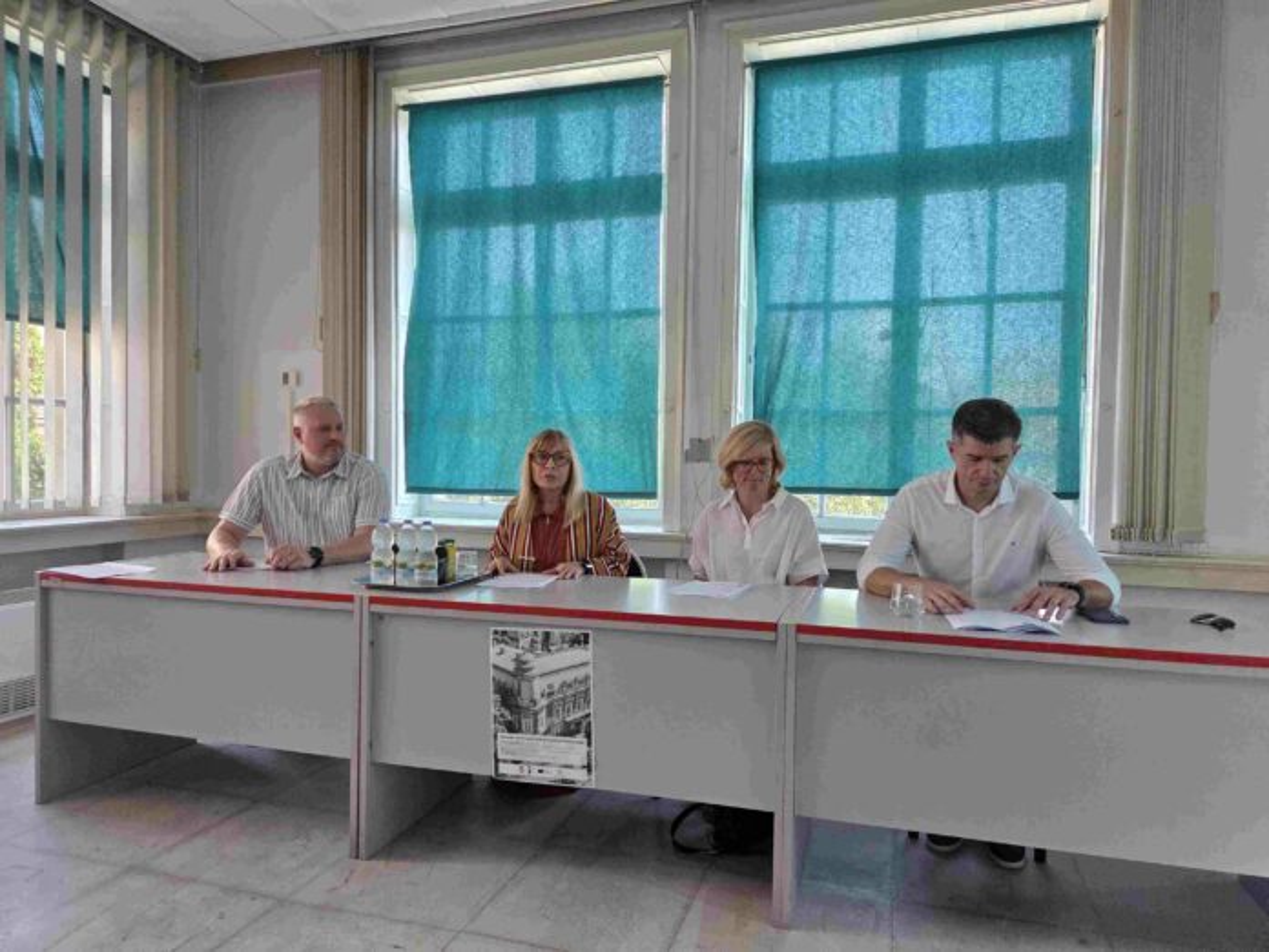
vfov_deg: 58.9
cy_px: 476
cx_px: 634
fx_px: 843
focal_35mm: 23
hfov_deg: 73.9
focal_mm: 5.4
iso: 160
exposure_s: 1/180
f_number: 1.8
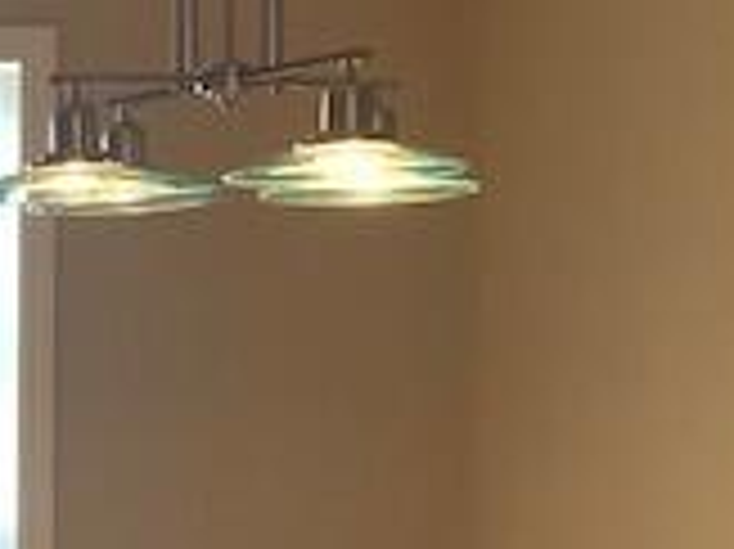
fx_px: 2161
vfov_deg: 14.2
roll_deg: -0.4
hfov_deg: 17.0
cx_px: -437
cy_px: 562
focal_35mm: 102
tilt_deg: -3.3
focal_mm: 4.25
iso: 125
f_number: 1.8
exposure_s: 1/60
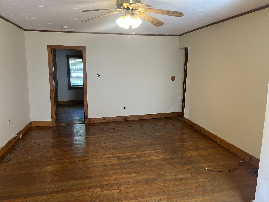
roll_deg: -0.8
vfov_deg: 53.1
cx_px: 134
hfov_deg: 67.3
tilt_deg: -9.0
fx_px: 202
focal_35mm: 26
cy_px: 101
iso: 100
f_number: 1.5
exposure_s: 1/60
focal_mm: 5.7
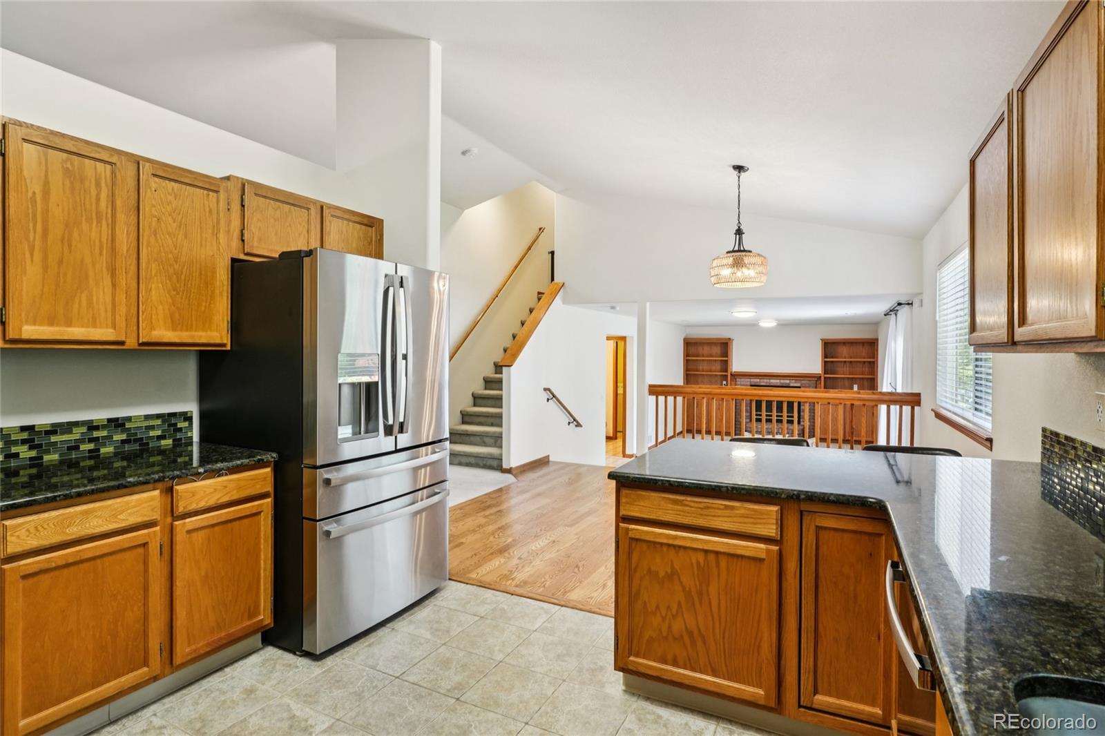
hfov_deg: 95.0
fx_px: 506
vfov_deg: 72.0
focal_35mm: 16
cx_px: 552
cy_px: 368
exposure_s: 1/20
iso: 400
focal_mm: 11
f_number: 8
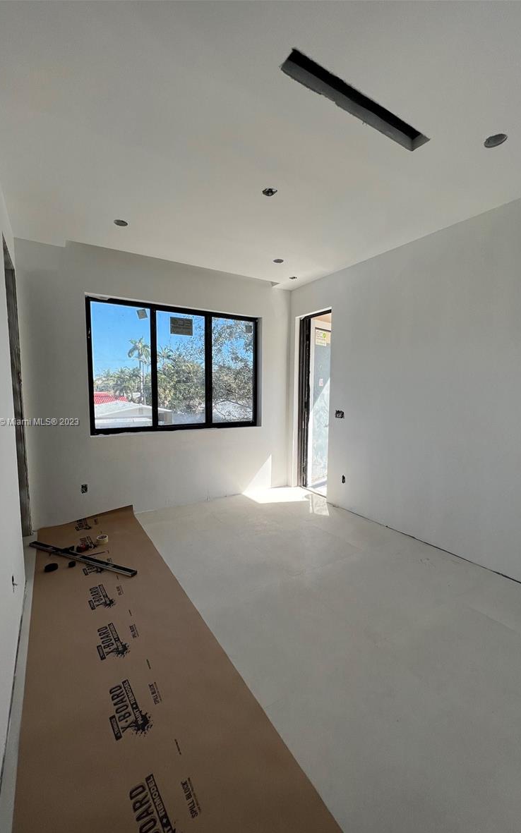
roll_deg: +0.0
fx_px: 318
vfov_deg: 105.3
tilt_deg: -4.7
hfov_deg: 78.6
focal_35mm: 14
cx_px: 268
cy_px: 422
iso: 32
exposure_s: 1/479
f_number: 1.8
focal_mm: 1.57
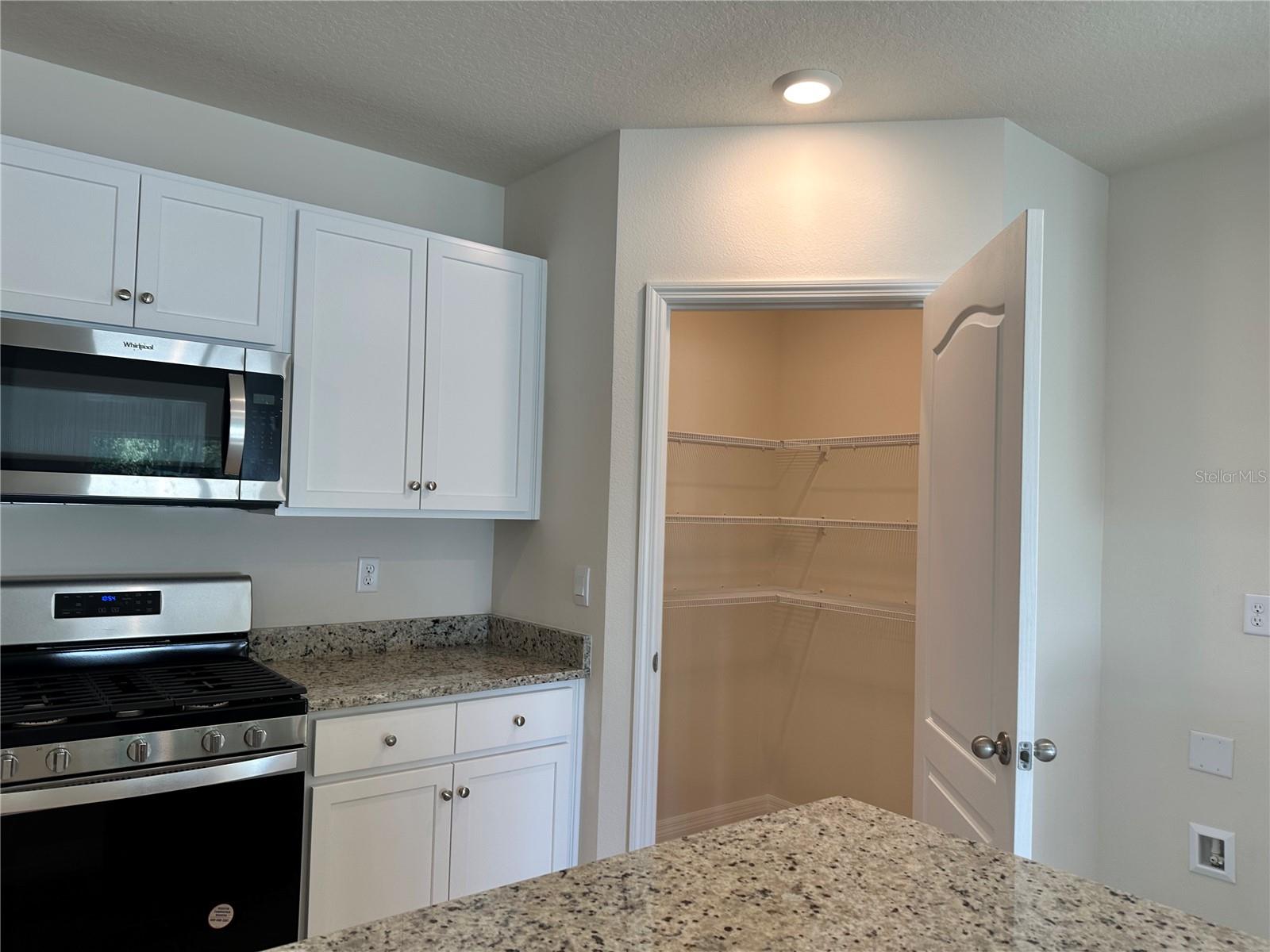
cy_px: 476
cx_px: 635
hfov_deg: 71.6
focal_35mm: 24
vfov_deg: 56.8
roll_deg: -2.1
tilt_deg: +0.4
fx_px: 881
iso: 64
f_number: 1.78
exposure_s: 1/120
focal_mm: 6.86
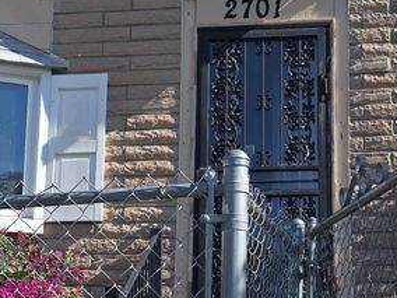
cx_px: 200
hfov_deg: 23.6
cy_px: 211
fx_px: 952
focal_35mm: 83
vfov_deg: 17.7
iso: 12
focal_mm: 6.3
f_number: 1.7
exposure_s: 1/562
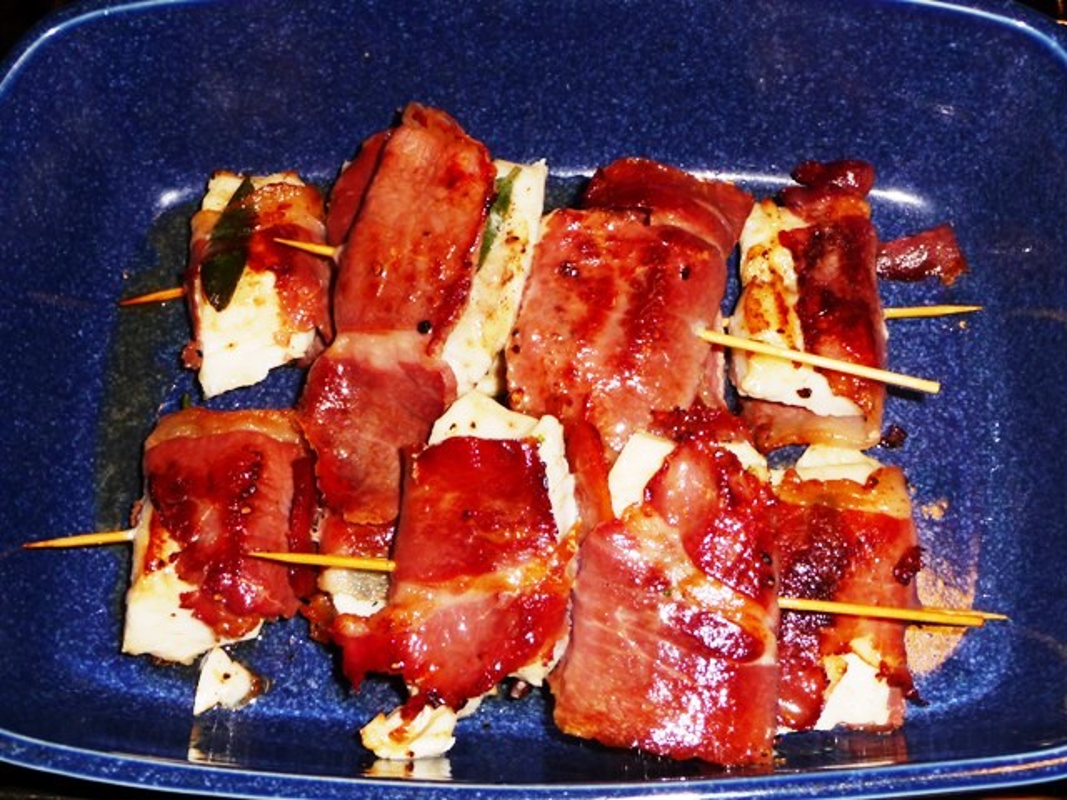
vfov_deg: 29.1
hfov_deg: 38.2
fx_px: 1541
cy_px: 400
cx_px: 534
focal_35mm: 50
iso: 100
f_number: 4.2
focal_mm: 8.5
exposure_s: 1/30
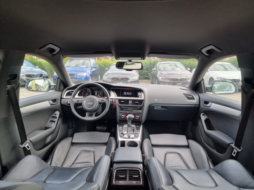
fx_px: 176
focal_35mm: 24
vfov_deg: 56.8
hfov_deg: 71.6
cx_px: 127
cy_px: 95
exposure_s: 1/100
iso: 50
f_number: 1.8
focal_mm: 6.7
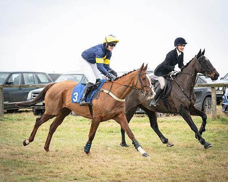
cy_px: 91
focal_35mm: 152
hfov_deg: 12.7
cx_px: 117
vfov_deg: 10.2
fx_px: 1026
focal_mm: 135
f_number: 4.5
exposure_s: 1/1000
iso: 500
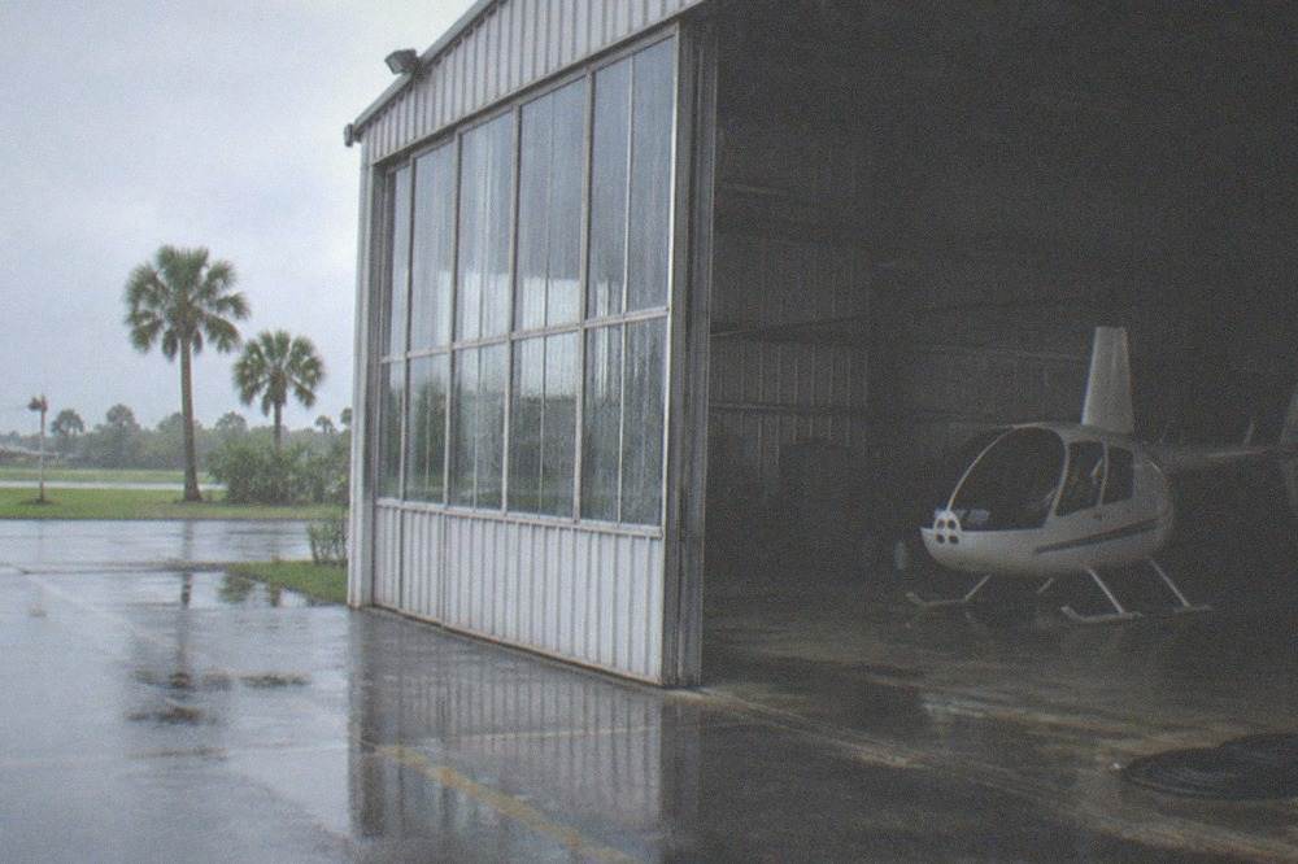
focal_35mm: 49
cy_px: 432
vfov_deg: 27.5
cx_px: 649
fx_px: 1766
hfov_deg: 40.4
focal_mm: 49
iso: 640
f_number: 5.6
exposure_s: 1/500
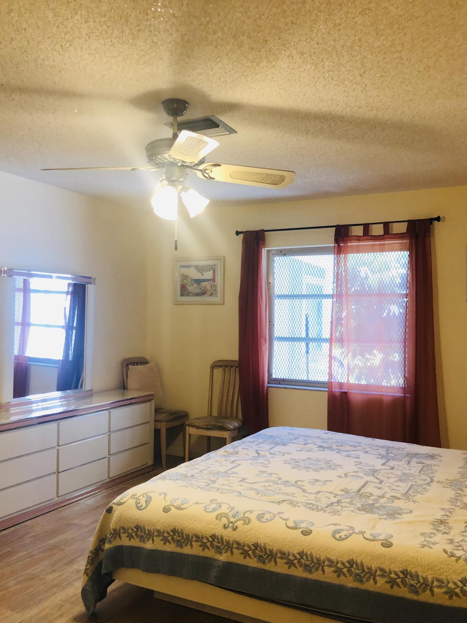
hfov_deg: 44.1
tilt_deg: +0.5
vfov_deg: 56.8
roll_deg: -3.4
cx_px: 210
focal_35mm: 32
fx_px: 575
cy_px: 328
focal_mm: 3.99
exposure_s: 1/30
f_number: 1.8
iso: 40
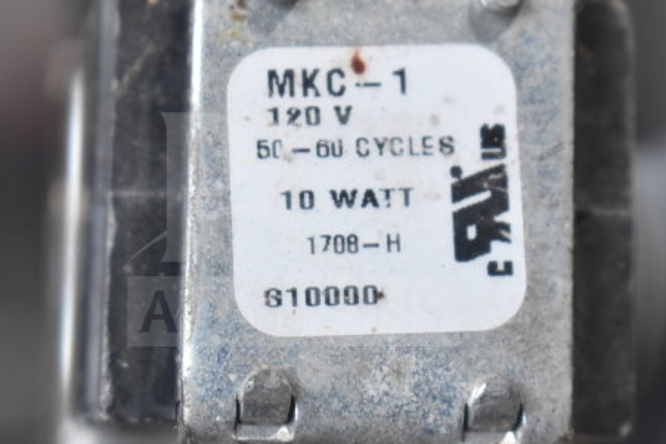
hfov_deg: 18.3
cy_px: 229
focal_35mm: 112
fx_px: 2067
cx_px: 292
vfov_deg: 12.3
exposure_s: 1/160
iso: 1600
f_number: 5.6
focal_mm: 55
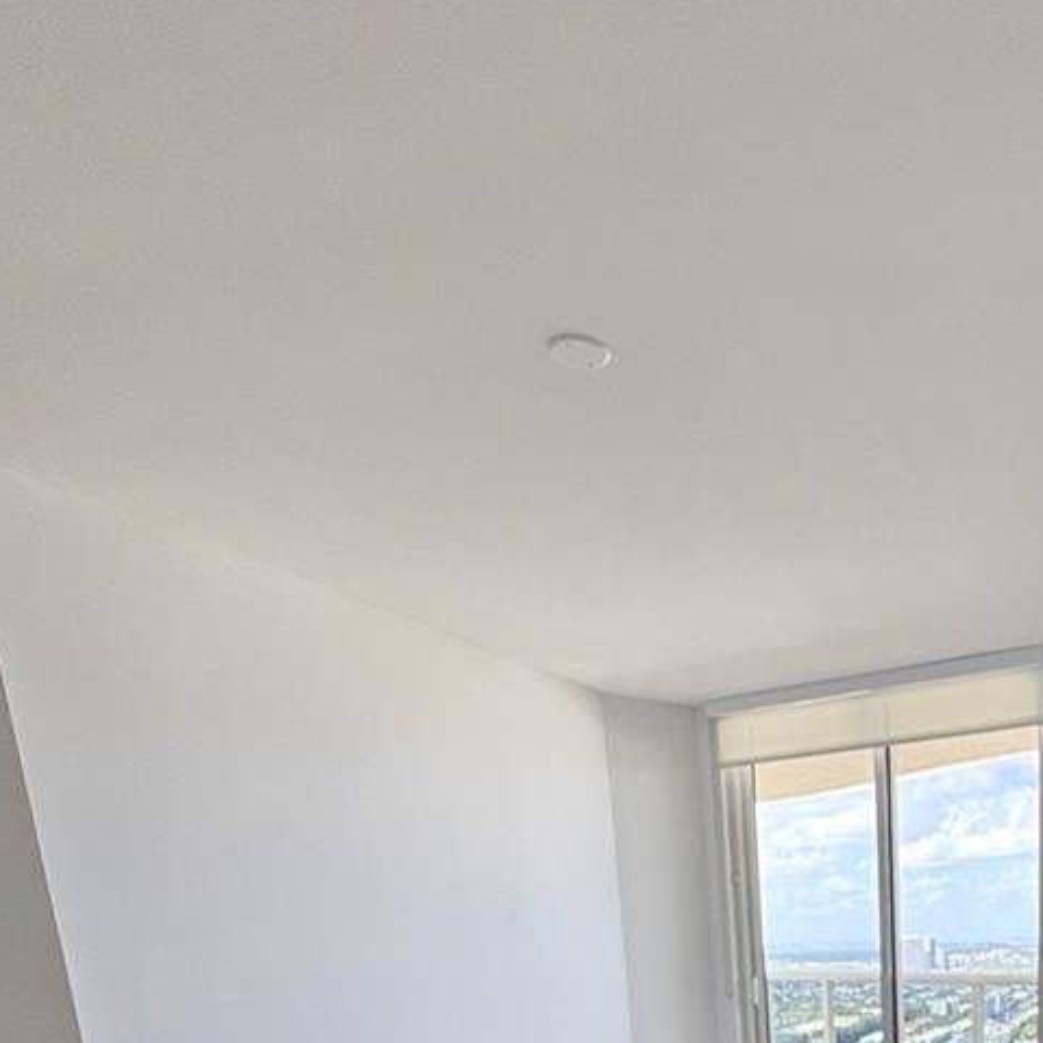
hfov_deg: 47.7
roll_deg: +0.8
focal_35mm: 31
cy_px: 1187
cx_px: 921
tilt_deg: -12.9
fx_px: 1057
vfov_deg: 40.6
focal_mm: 2.22
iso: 160
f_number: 2.2
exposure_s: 1/99
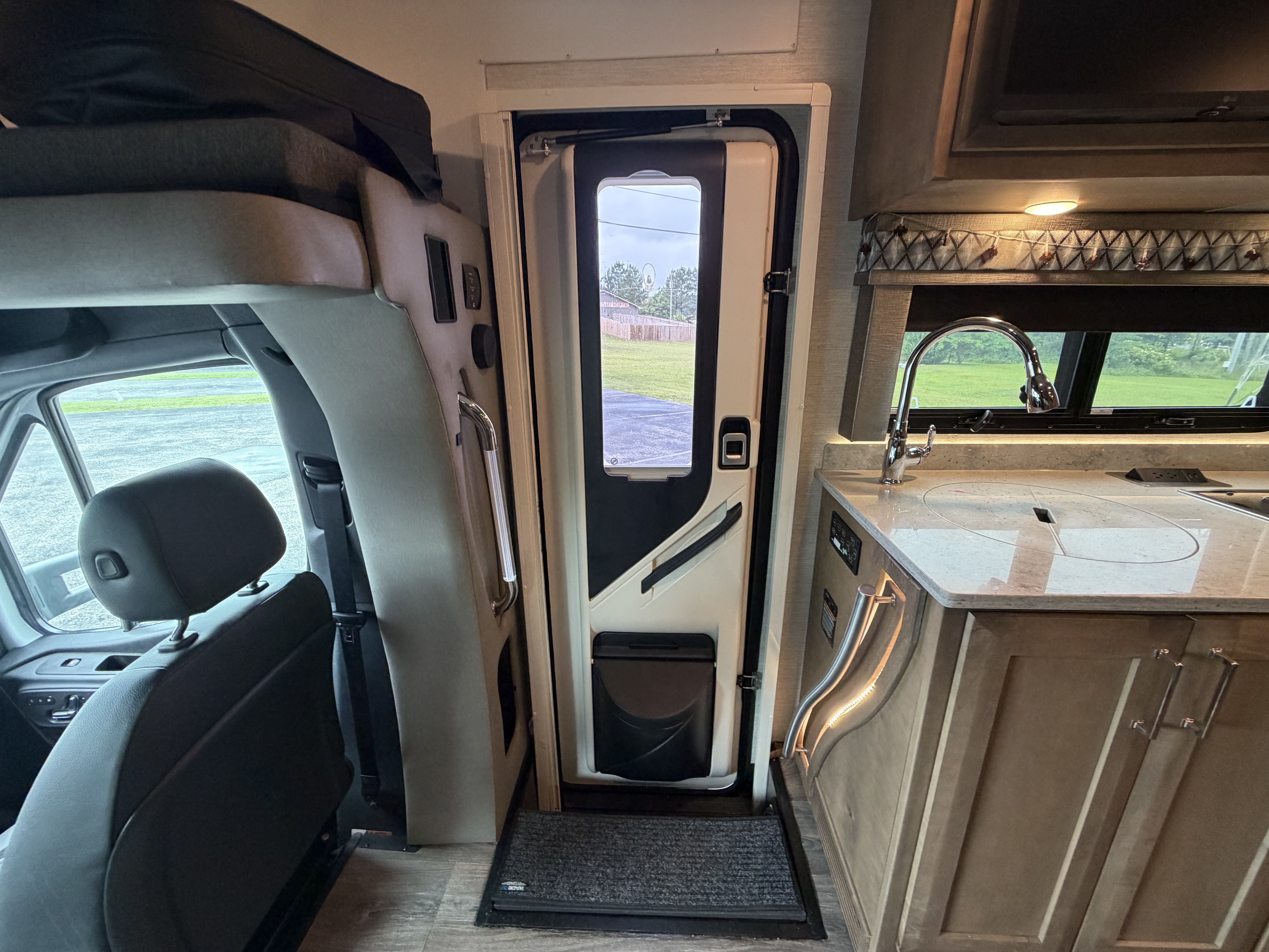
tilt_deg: -16.6
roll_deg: -0.8
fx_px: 513
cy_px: 476
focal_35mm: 14
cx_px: 634
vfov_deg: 85.7
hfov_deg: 102.1
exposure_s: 1/103
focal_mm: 2.22
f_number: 2.2
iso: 320
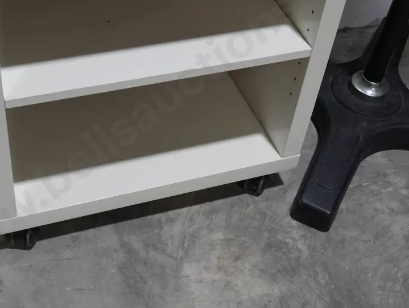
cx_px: 172
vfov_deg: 25.5
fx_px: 674
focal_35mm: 57
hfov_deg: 33.7
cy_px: 96
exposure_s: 1/60
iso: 200
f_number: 4.5
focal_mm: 20
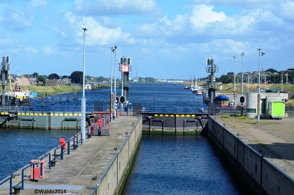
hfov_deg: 24.7
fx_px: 672
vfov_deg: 16.5
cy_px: 98
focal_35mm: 82
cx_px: 147
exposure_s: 1/160
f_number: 11
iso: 100
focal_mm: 55
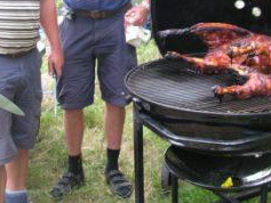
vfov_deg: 20.7
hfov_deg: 27.7
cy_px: 31
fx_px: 548
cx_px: 159
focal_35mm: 70
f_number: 2.7
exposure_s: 1/42.8
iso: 100
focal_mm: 5.6
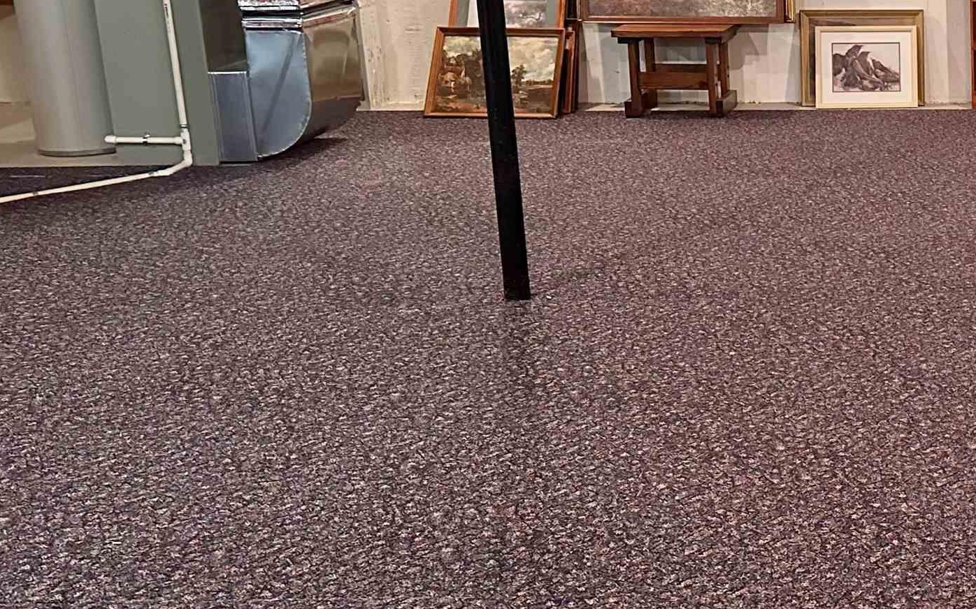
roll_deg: +0.0
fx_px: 1489
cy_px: 224
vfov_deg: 23.1
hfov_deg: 33.0
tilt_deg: -15.9
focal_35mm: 56
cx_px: 996
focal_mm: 6.86
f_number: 1.78
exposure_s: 1/60
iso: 800
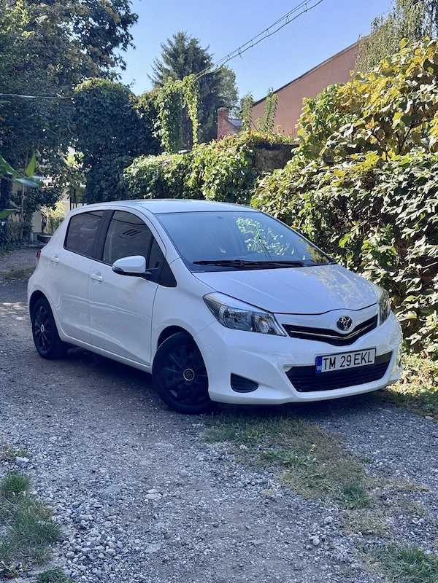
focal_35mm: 48
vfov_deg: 39.7
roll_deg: -0.5
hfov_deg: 30.3
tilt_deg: -6.6
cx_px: 219
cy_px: 292
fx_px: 810
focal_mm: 6.76
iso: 64
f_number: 1.78
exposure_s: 1/888
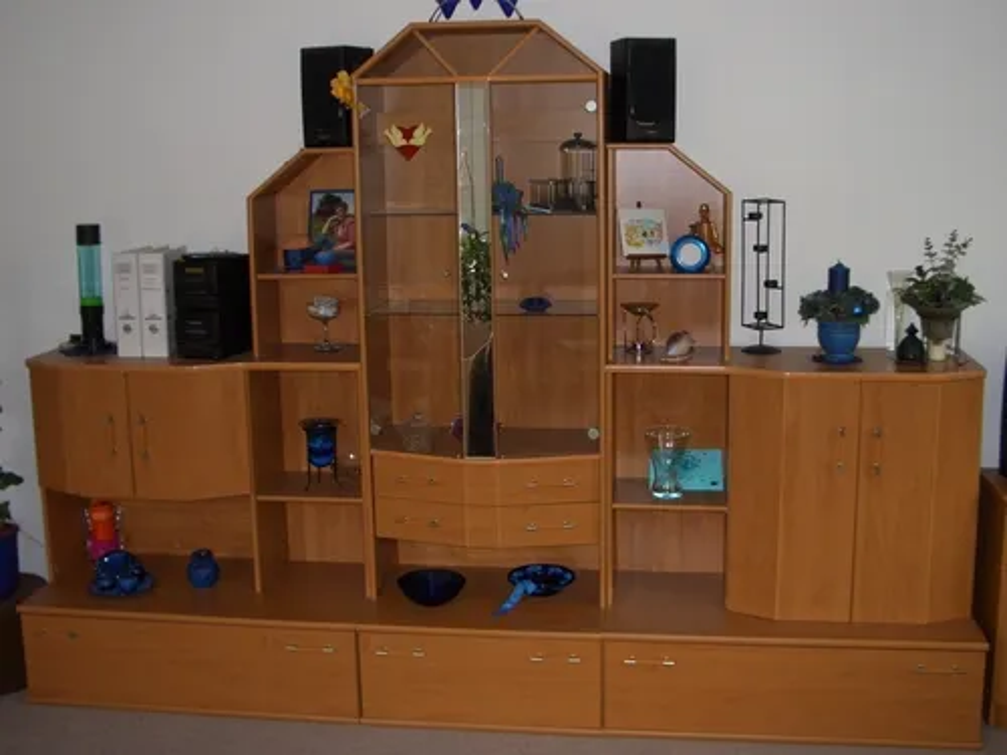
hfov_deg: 45.8
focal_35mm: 41
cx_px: 504
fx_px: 1193
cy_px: 378
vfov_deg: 35.1
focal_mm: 6.8
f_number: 2.8
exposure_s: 1/60
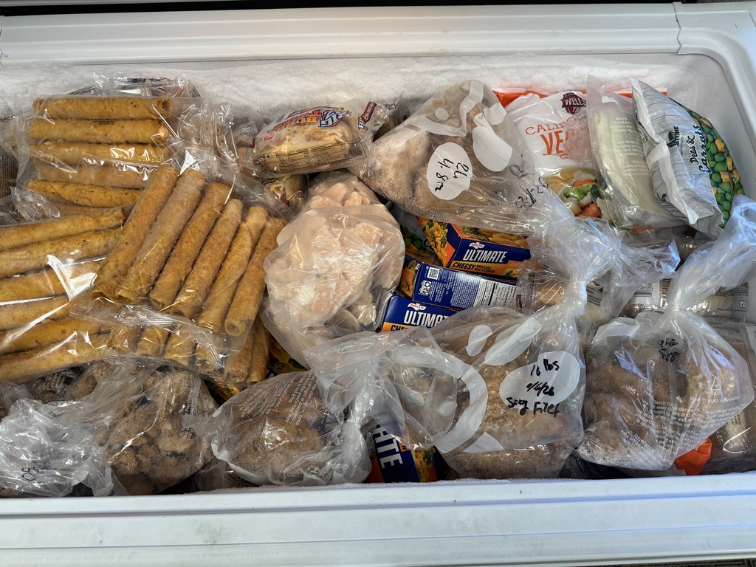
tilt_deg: -62.8
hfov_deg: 71.6
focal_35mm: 24
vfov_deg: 56.8
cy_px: 284
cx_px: 378
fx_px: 524
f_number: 1.78
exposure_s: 1/120
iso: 100
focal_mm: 6.76
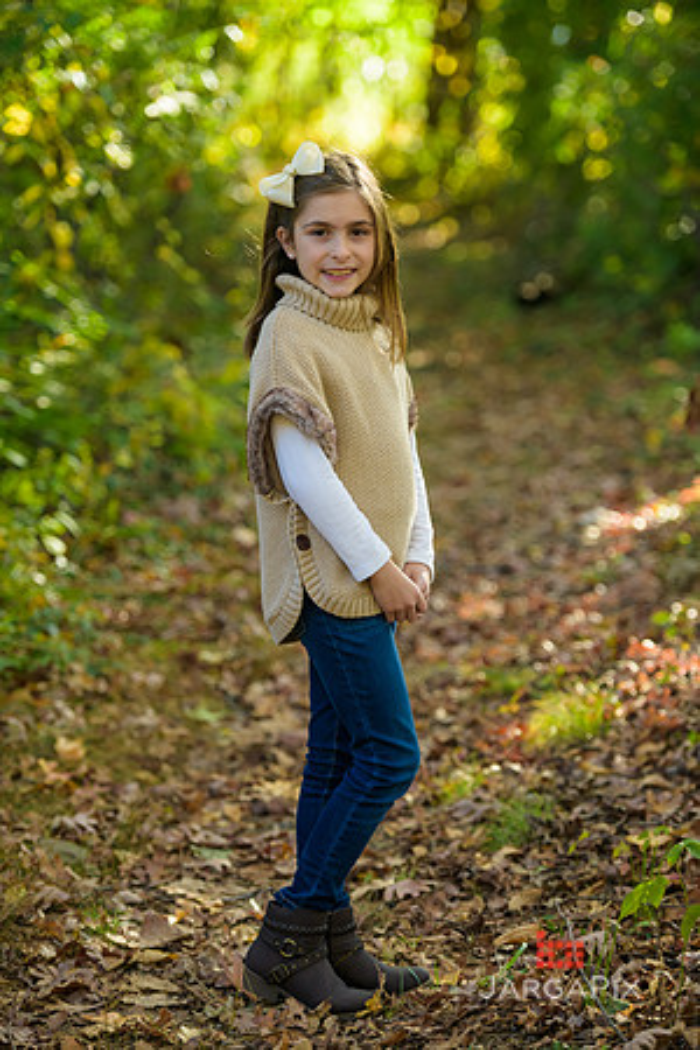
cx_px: 350
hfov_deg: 11.4
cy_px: 525
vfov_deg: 17.1
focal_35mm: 120
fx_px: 3500
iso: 200
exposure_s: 1/200
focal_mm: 120
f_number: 3.2
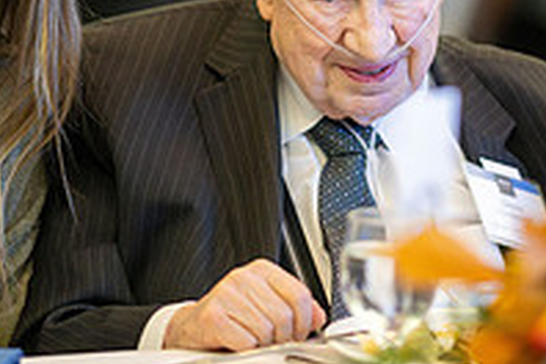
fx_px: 4656
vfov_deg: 4.5
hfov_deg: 6.7
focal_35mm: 307
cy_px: 23
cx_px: 422
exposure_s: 1/500
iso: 6400
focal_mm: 105
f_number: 1.4
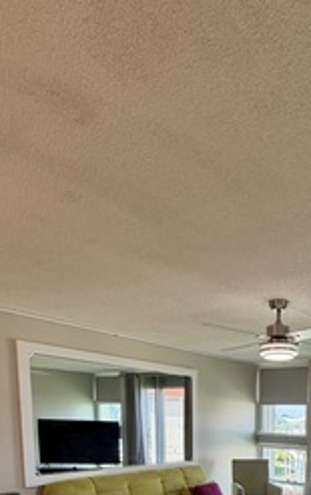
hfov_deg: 38.4
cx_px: 292
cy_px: 475
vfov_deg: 52.4
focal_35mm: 30
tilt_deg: -7.7
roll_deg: -1.4
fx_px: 406
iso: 64
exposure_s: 1/120
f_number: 2.2
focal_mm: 2.22
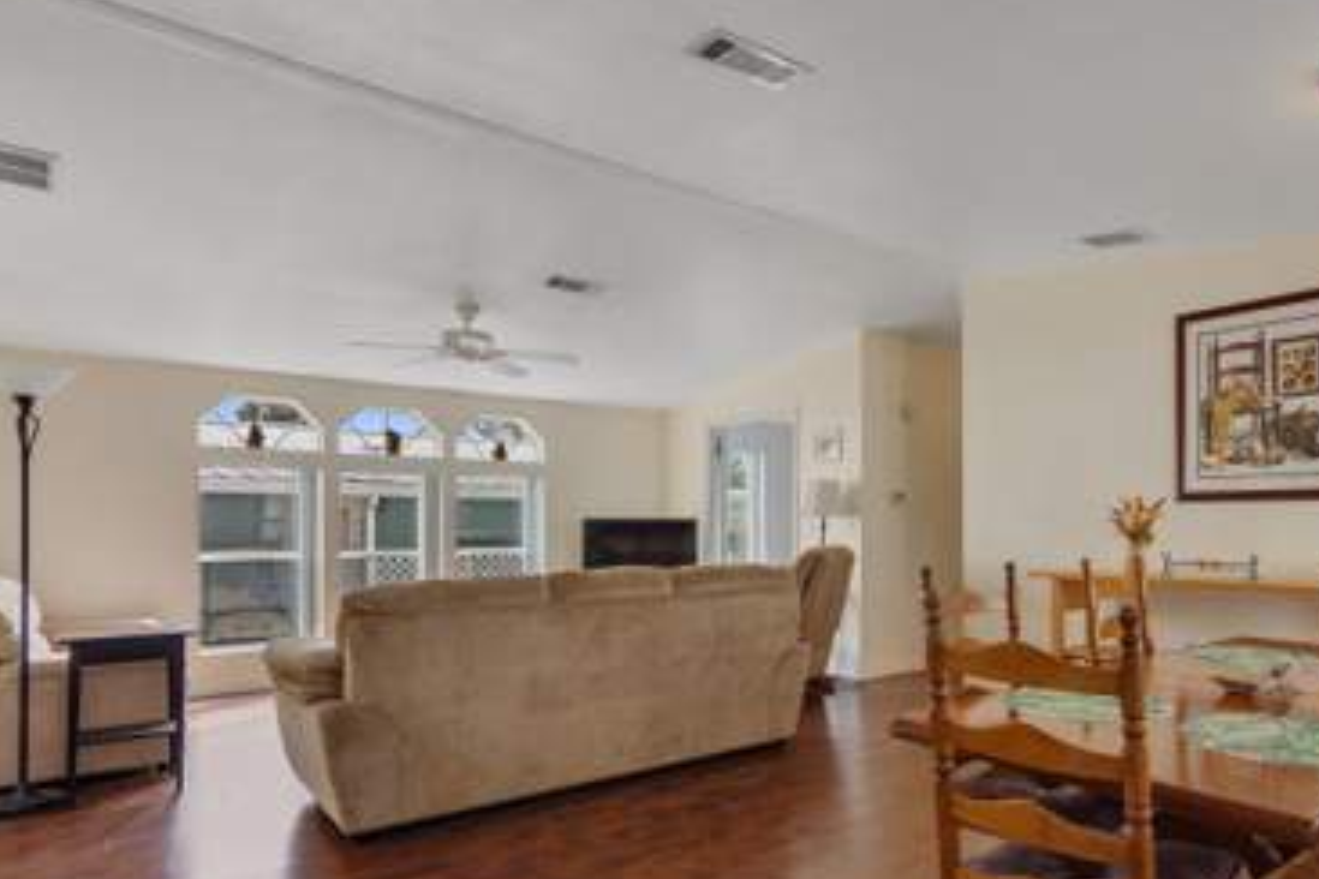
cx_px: 854
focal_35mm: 22
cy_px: 522
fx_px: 793
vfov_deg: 57.6
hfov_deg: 77.5
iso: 320
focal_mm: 11
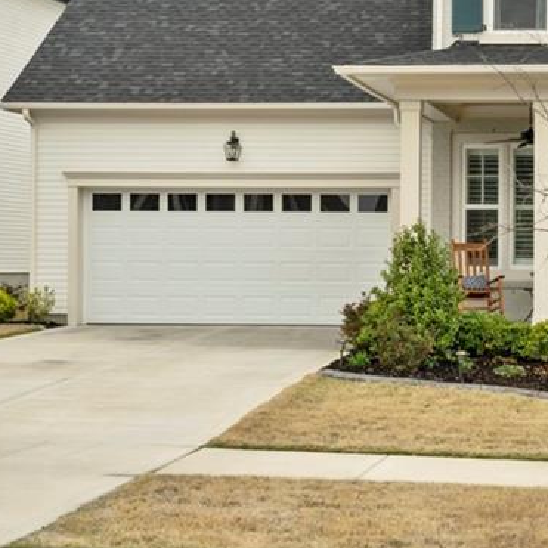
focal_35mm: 82
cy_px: 135
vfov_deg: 21.0
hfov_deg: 20.1
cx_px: 623
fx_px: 1469
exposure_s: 1/30
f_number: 8
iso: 200
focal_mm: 35
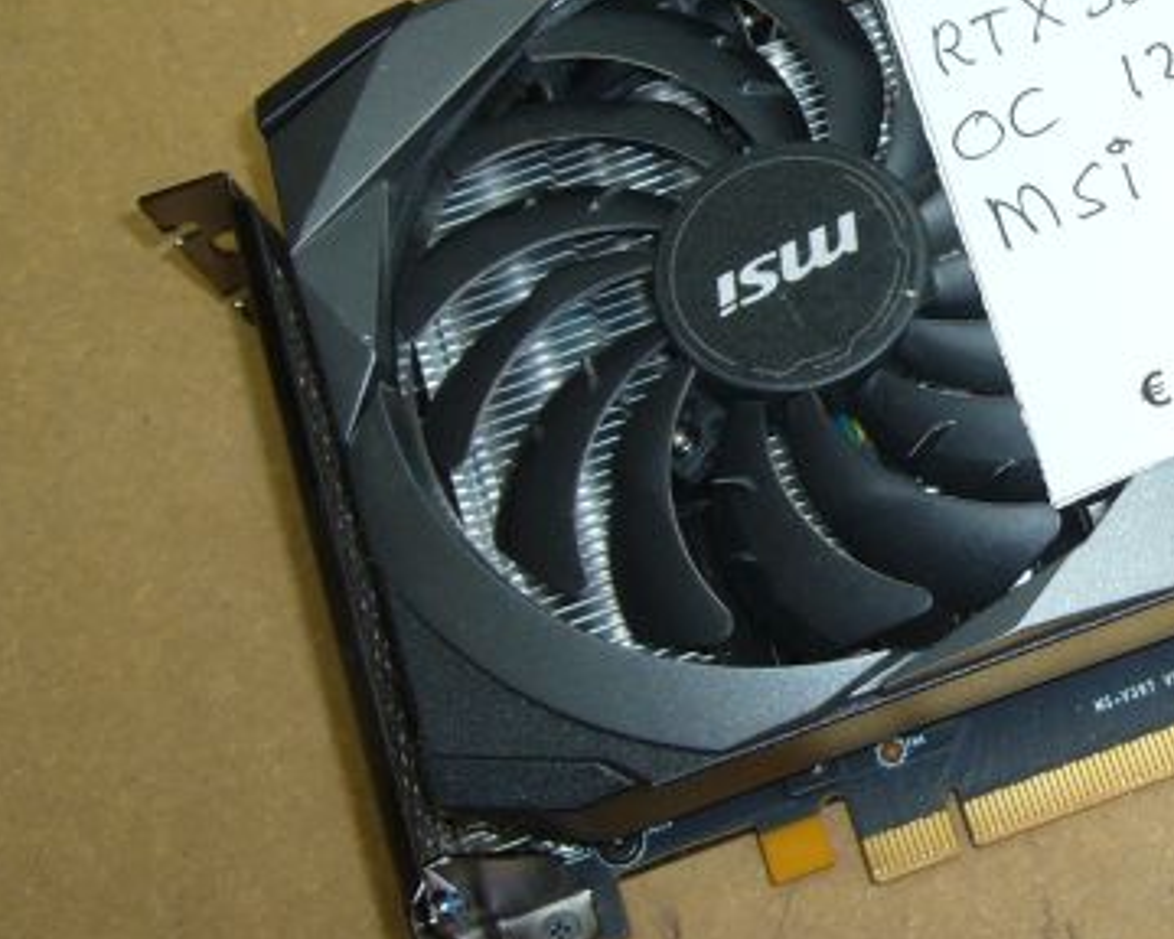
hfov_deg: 23.8
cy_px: 313
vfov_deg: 20.1
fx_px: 2641
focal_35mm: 76
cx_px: 1226
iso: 80
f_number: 2.8
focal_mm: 5.8
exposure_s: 1/30
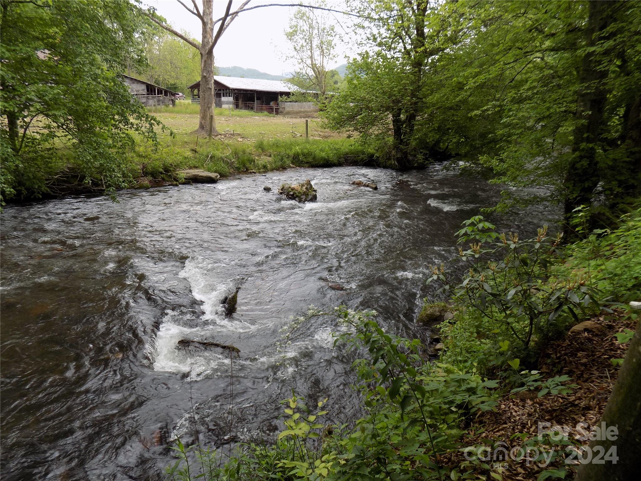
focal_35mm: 23
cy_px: 240
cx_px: 320
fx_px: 426
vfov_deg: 58.9
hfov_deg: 73.9
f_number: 3.1
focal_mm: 4
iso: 80
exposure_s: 1/100
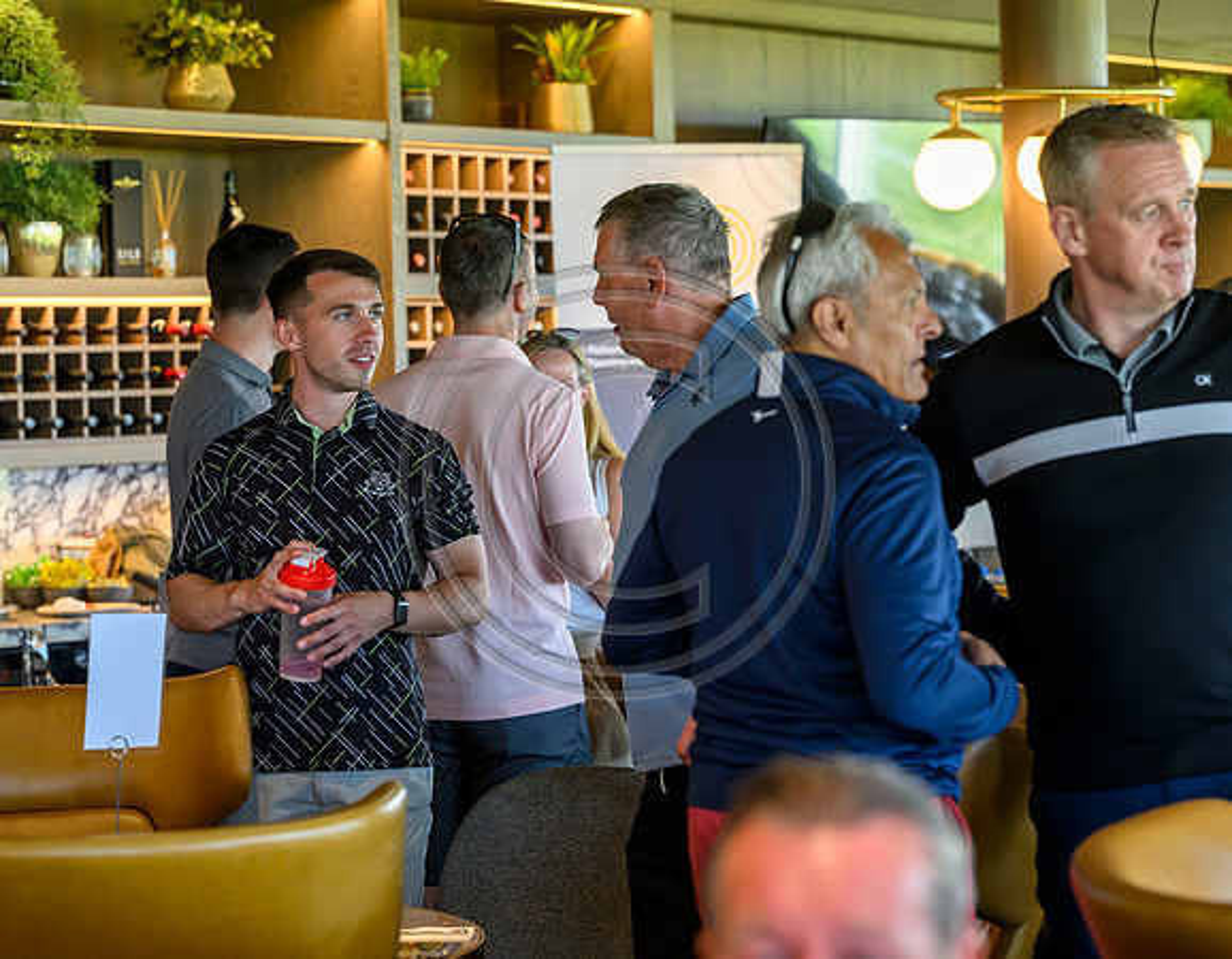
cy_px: 480
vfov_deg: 14.7
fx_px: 3717
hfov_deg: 18.8
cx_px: 512
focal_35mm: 103
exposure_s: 1/250
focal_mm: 93
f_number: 4
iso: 2000
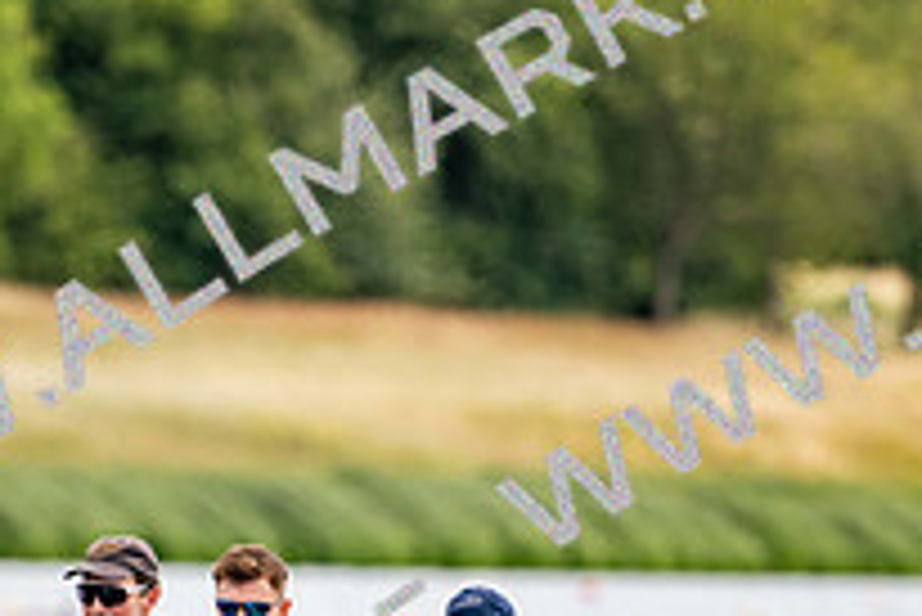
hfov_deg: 1.8
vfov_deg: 1.2
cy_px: 623
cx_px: 171
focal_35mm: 1132
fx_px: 29011
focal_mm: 400
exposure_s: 1/2500
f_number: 4.5
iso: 320
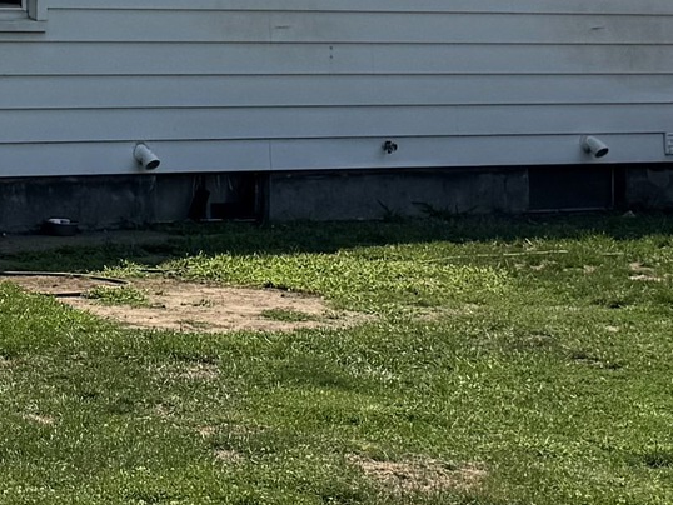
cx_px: -171
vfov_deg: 10.6
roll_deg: -1.3
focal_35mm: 137
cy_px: -145
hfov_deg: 13.9
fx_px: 2665
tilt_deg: +2.6
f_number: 1.78
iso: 80
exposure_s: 1/7092
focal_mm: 6.76
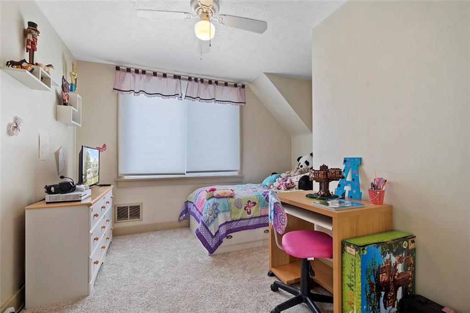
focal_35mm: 16
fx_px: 209
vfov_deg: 73.7
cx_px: 235
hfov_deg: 96.8
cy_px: 156
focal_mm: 16
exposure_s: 1/8
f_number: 7.1
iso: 250
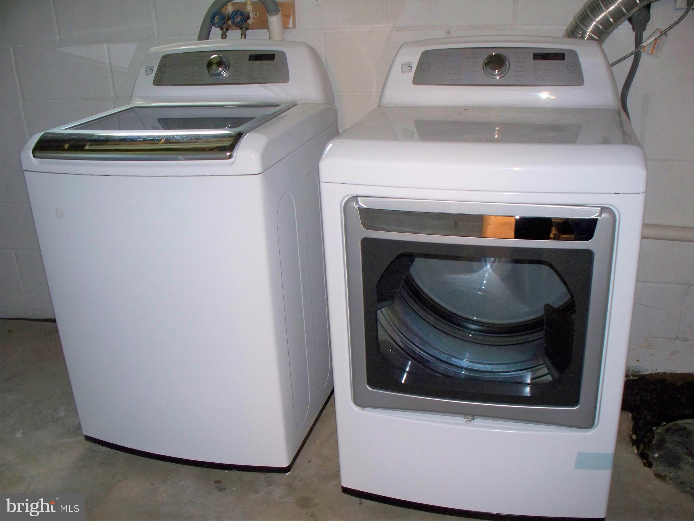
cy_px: 260
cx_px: 347
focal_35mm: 36
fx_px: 722
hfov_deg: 51.4
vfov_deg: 39.7
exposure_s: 1/30
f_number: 2.8
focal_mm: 7.54
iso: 200
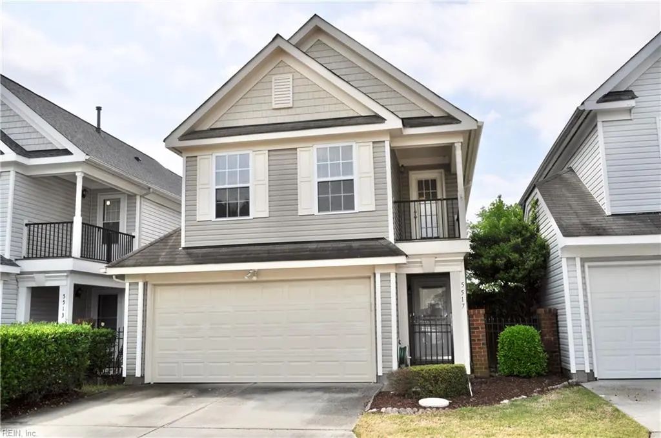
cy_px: 219
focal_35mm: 33
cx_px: 330
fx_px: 605
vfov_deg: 39.8
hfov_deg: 57.3
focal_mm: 22
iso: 200
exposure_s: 1/200
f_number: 14
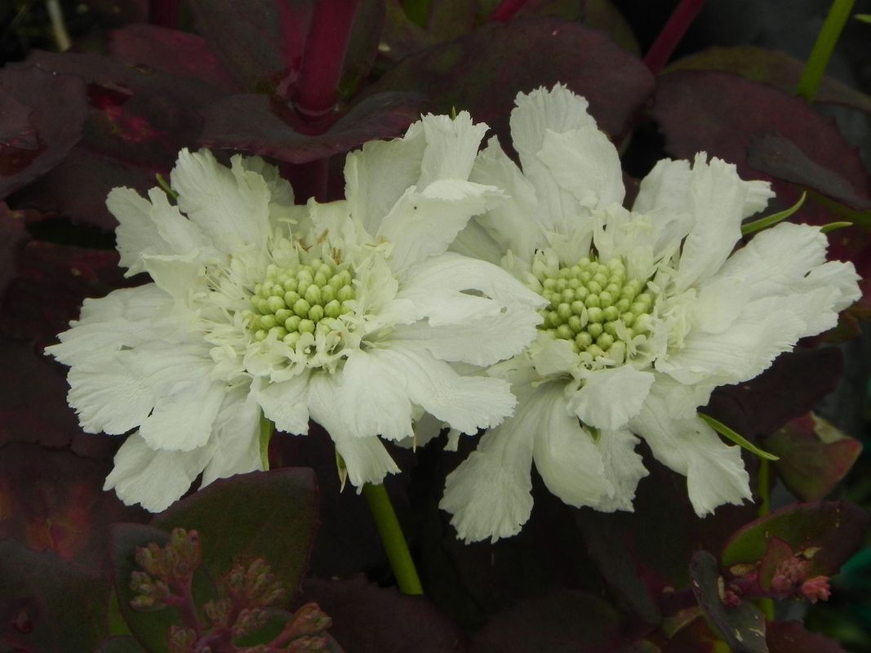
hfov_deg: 5.9
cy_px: 326
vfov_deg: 4.4
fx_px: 8479
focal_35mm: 337
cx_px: 436
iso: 160
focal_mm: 59.9
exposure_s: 1/400
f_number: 8
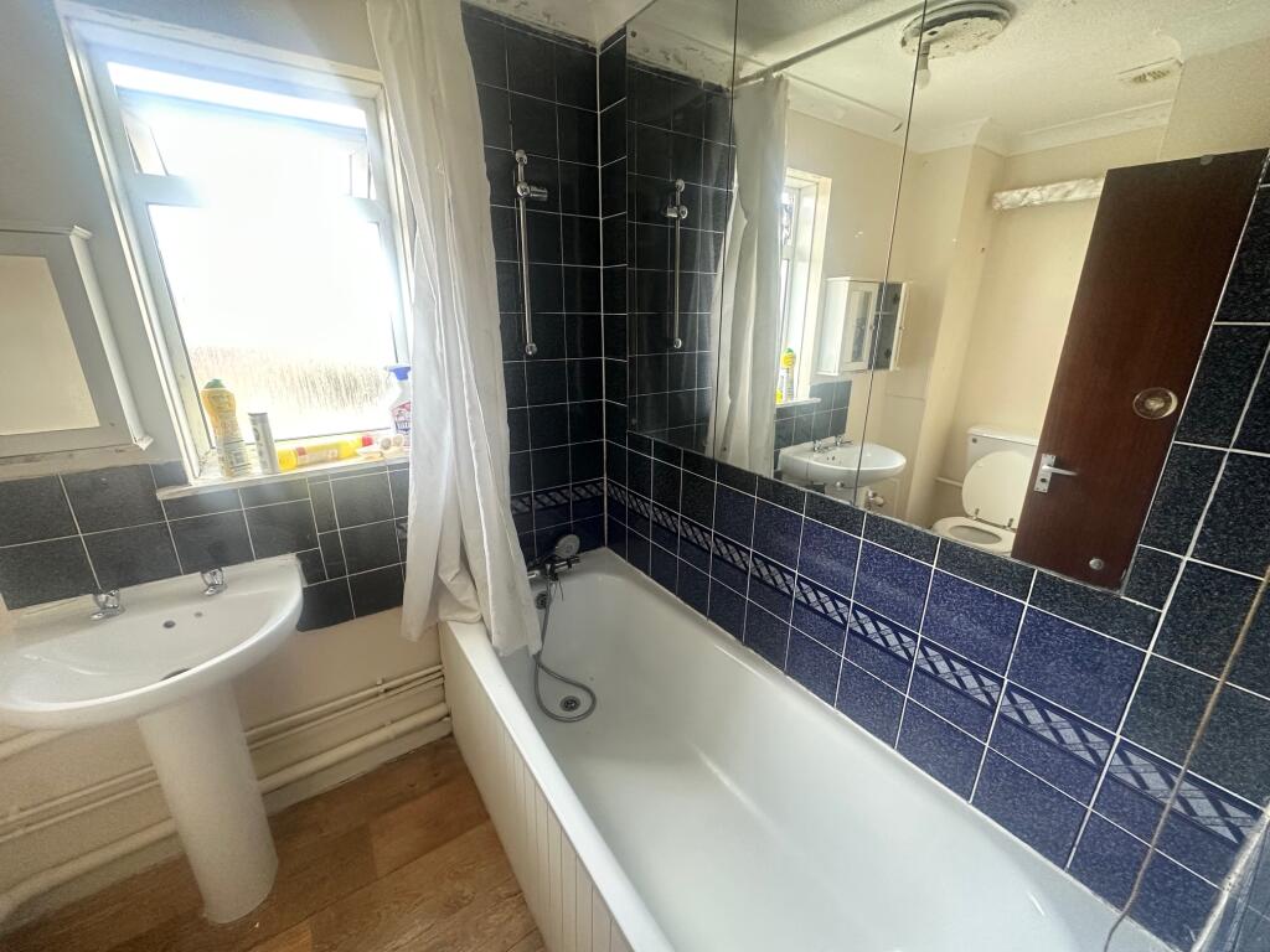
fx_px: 514
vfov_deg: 85.7
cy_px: 476
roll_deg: +0.3
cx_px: 635
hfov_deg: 102.1
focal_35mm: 14
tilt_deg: -17.8
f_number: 2.2
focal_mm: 2.22
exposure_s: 1/99
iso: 200
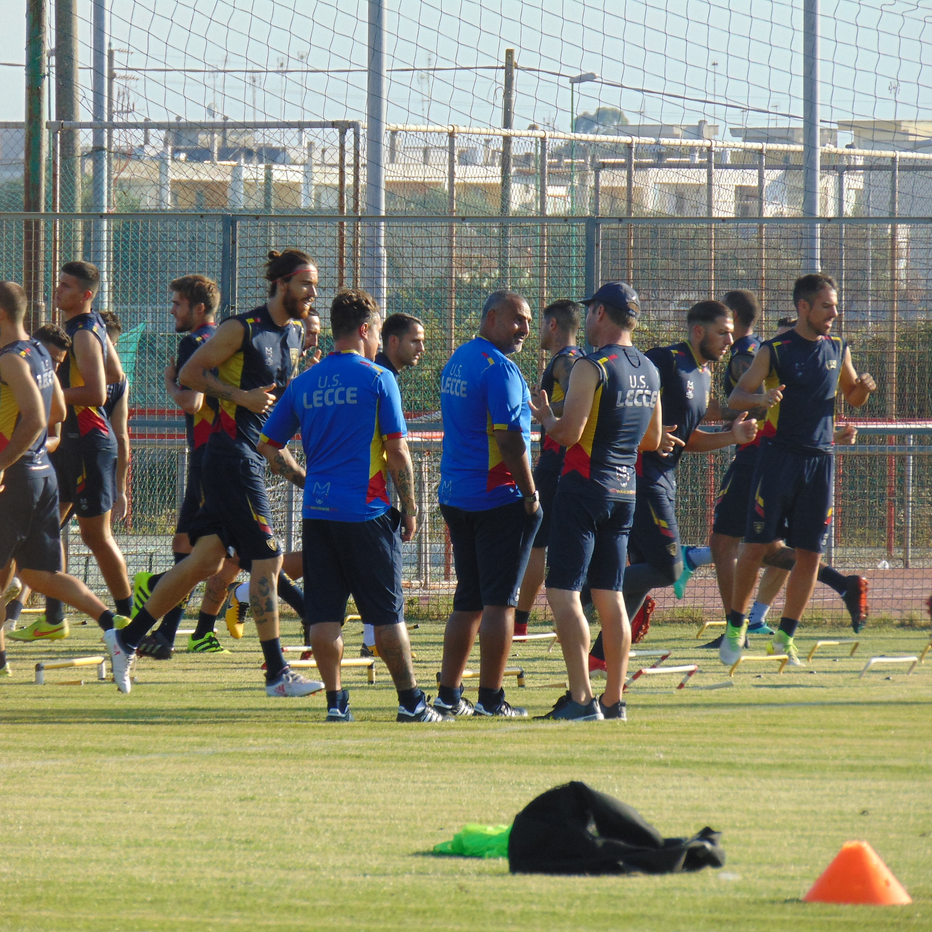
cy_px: 466
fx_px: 13616
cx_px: 499
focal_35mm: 447
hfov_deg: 3.9
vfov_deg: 3.9
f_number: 4.2
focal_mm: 68
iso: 80
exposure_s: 1/400
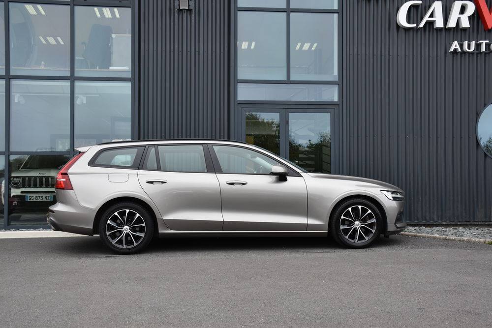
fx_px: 533
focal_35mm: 39
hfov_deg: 49.5
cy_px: 164
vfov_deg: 34.2
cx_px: 246
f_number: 5
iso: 400
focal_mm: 26
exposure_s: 1/125
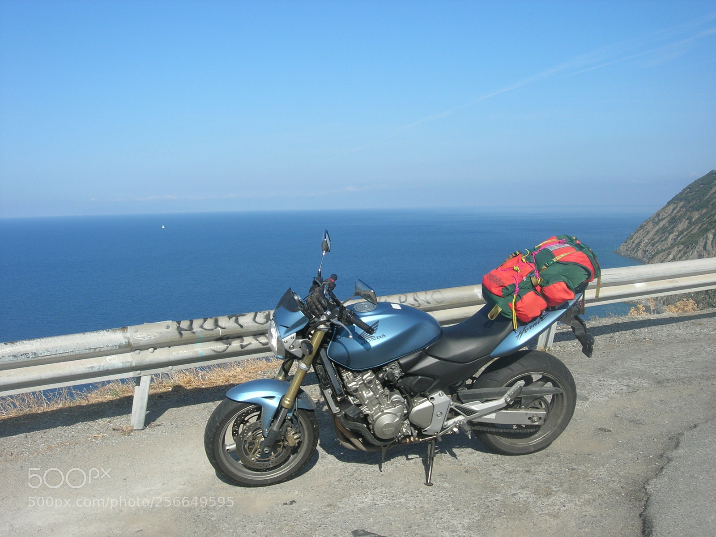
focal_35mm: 38
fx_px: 786
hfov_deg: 49.0
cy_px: 268
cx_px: 358
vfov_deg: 37.7
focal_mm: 7.8
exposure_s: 1/587
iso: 64
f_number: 4.8
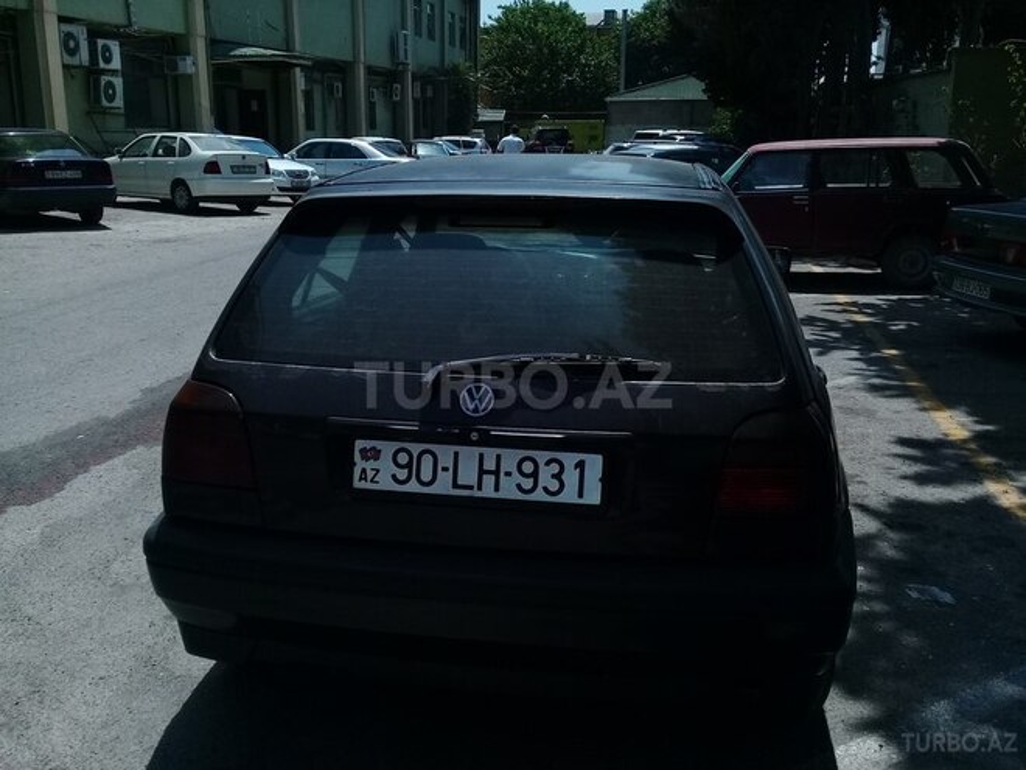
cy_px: 385
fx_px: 919
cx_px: 513
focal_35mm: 31
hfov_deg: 58.4
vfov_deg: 45.4
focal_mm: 3.3
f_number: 2.2
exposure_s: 1/2179
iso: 64
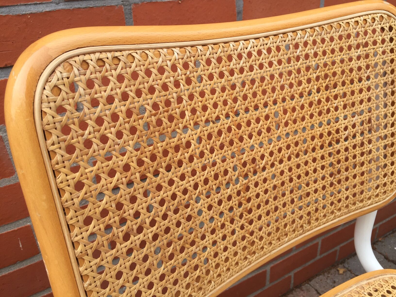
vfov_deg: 48.2
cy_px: 148
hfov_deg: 61.7
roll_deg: +2.1
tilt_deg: -28.3
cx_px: 198
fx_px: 332
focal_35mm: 29
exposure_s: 1/350
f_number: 2.2
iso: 32
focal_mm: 4.15
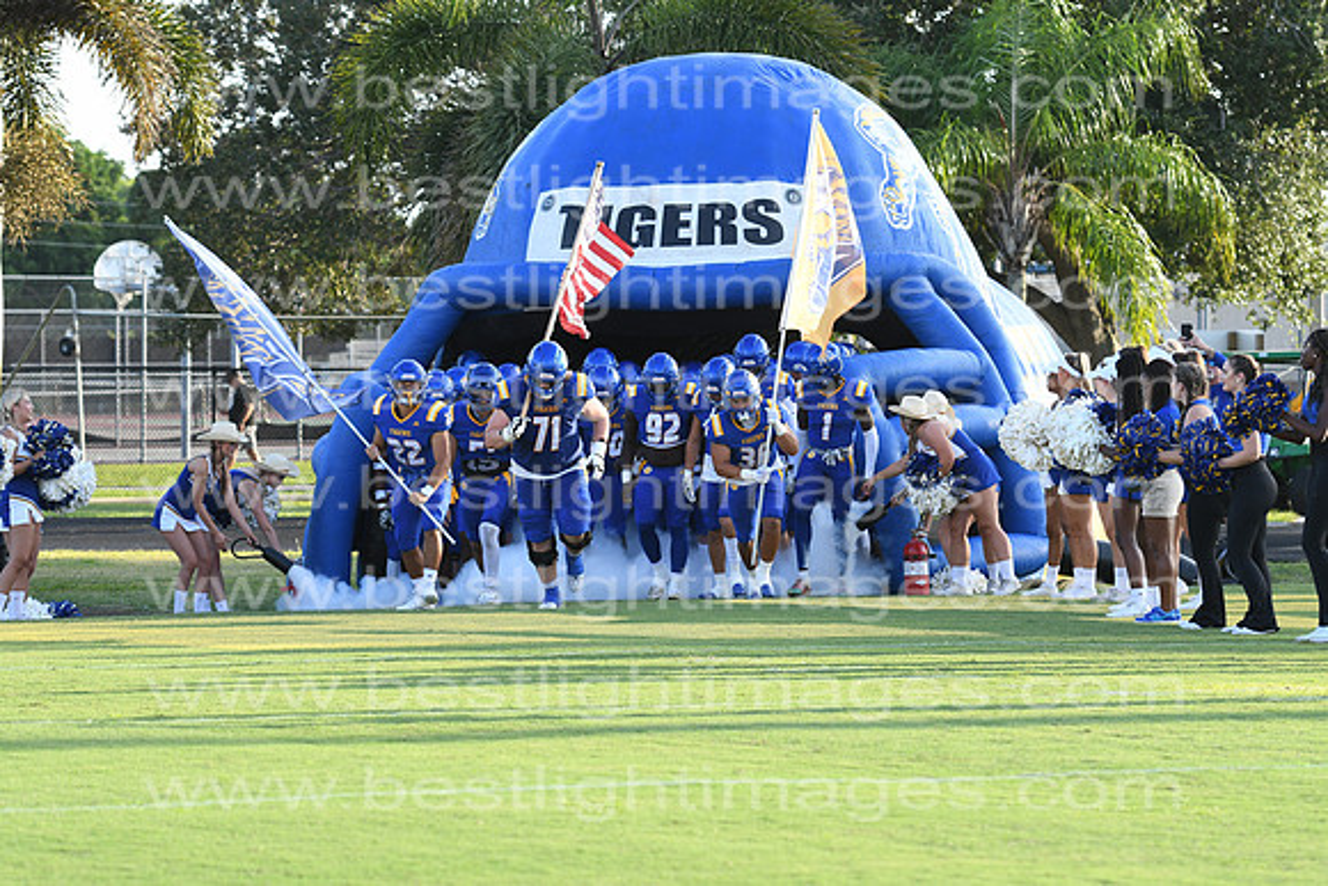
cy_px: 443
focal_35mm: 174
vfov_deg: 7.9
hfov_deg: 11.8
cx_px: 664
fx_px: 6420
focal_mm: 116
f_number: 5.6
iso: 320
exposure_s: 1/500
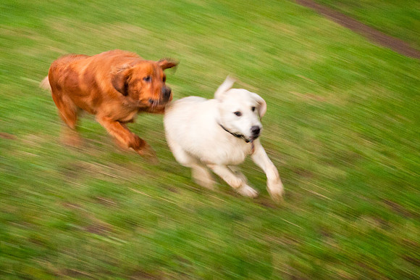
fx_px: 583
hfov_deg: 39.6
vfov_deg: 27.0
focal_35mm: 50
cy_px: 140
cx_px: 210
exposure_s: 1/40
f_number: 6.3
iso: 3200
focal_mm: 50
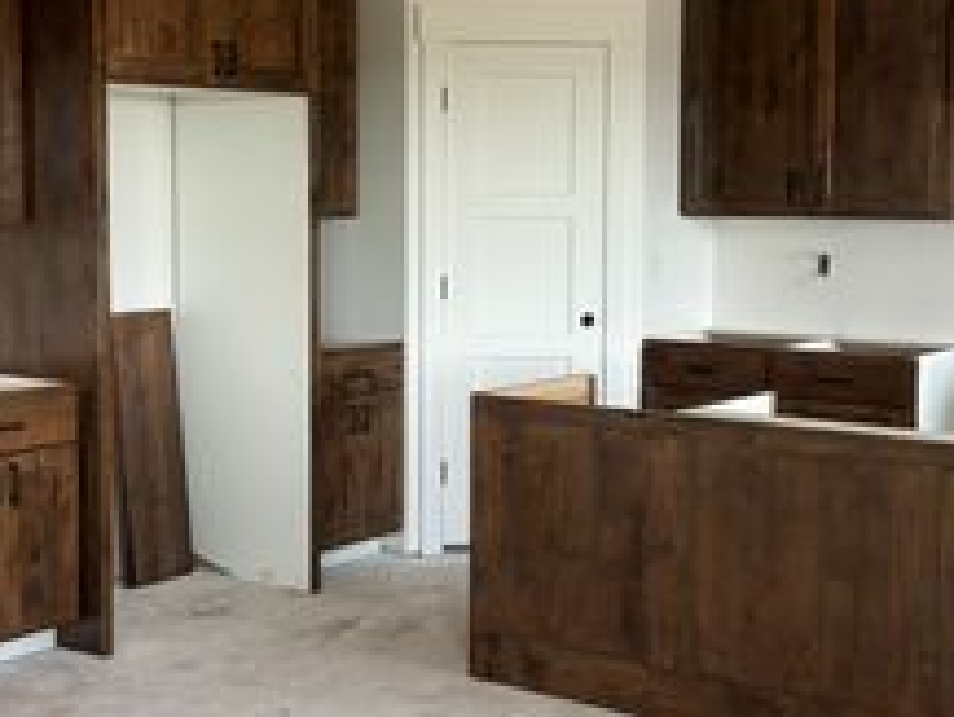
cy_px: 279
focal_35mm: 60
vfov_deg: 24.4
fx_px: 1654
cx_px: 440
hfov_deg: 32.2
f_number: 1.6
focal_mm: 5.96
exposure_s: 1/121
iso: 125
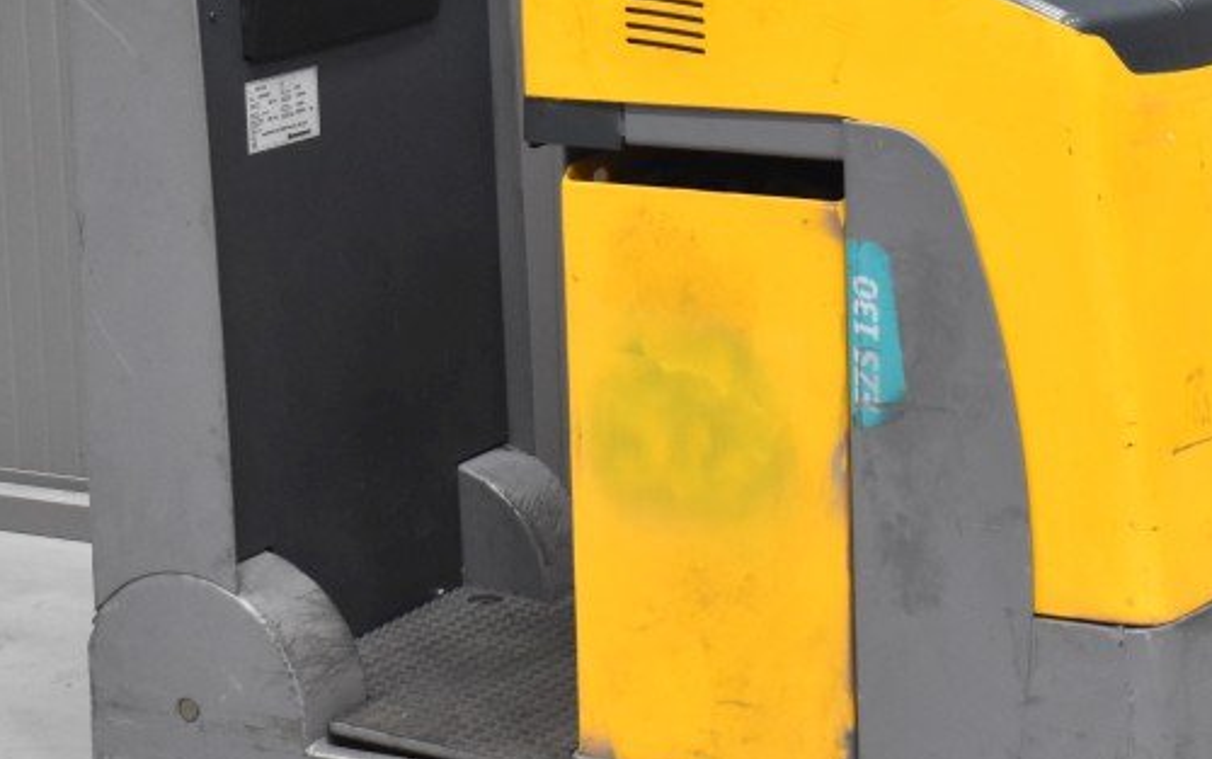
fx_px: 3635
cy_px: 116
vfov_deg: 11.9
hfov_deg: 18.9
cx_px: 807
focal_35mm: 110
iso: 1600
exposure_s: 1/50
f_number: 5
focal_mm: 30
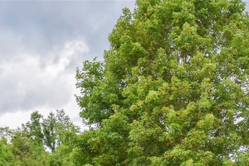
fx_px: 415
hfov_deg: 33.0
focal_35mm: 60
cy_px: 165
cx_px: 173
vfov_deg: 21.8
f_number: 10
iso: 2000
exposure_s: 1/400
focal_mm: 30
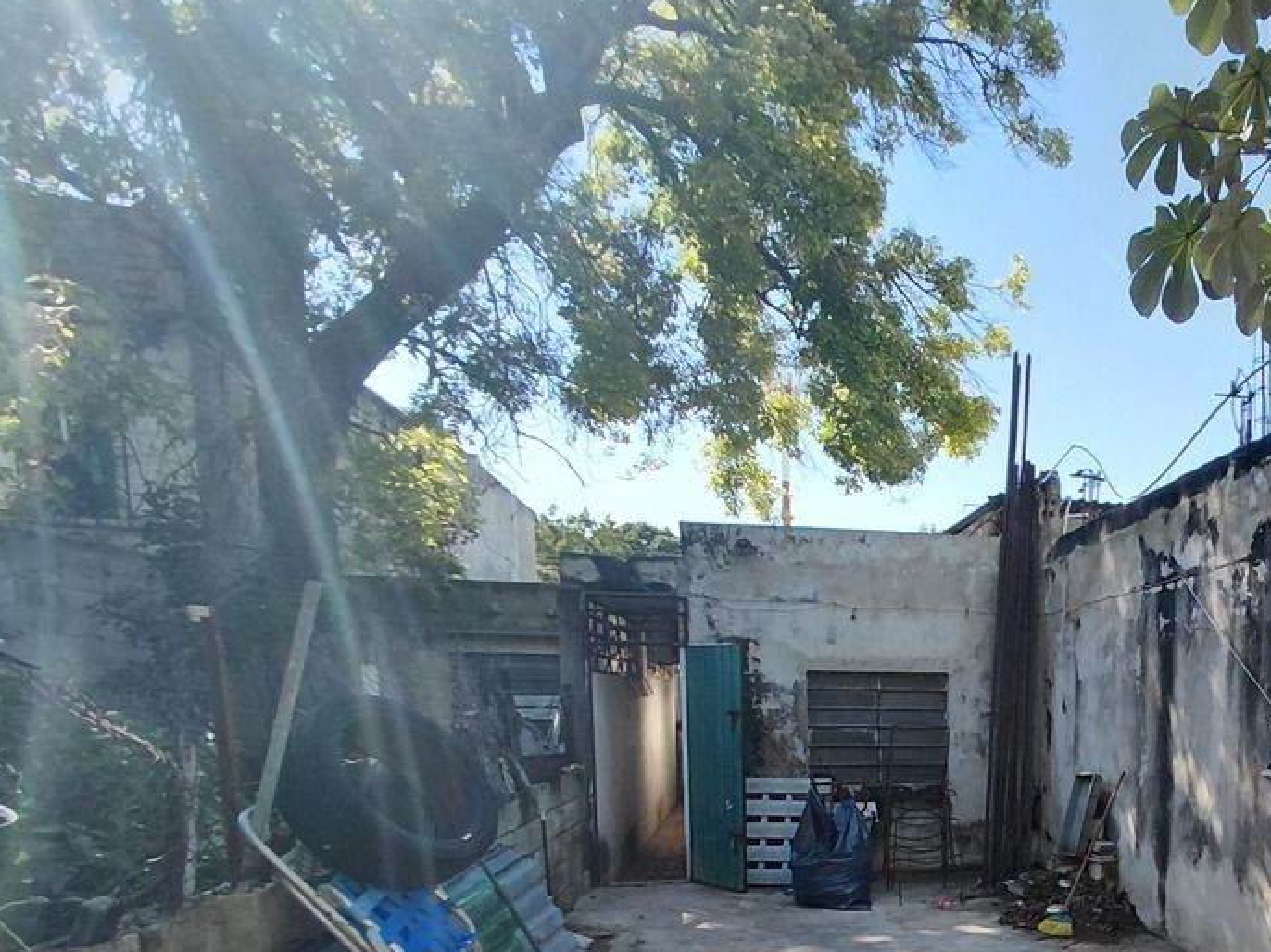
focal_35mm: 28
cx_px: 1089
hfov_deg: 56.7
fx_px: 1028
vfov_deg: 46.1
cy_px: 811
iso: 40
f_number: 2.2
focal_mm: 1.64
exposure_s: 1/557
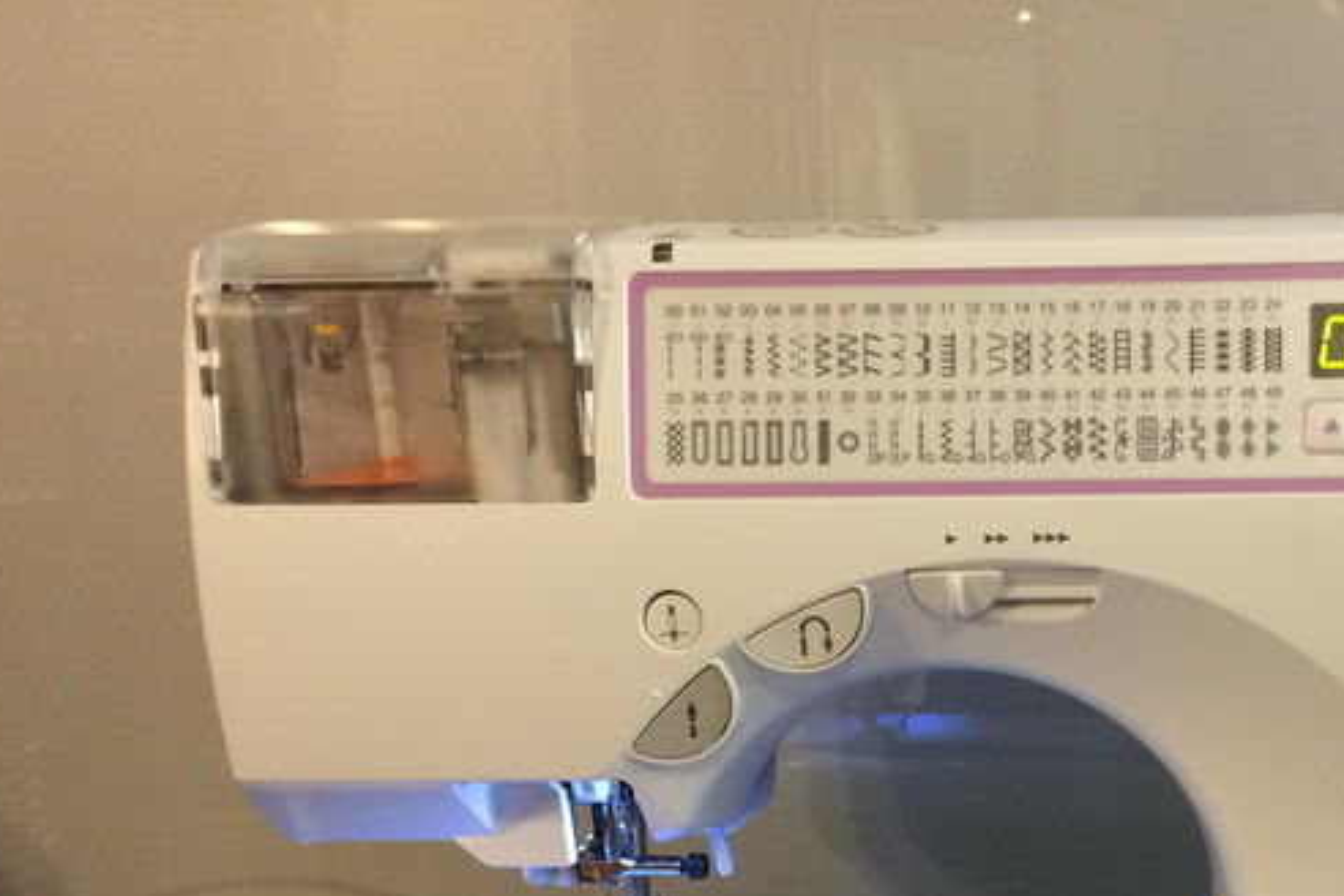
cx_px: 1074
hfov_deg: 38.2
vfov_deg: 26.1
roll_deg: +0.7
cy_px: 811
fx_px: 1867
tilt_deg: -15.8
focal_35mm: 50
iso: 250
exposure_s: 1/33
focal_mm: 4.15
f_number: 2.2
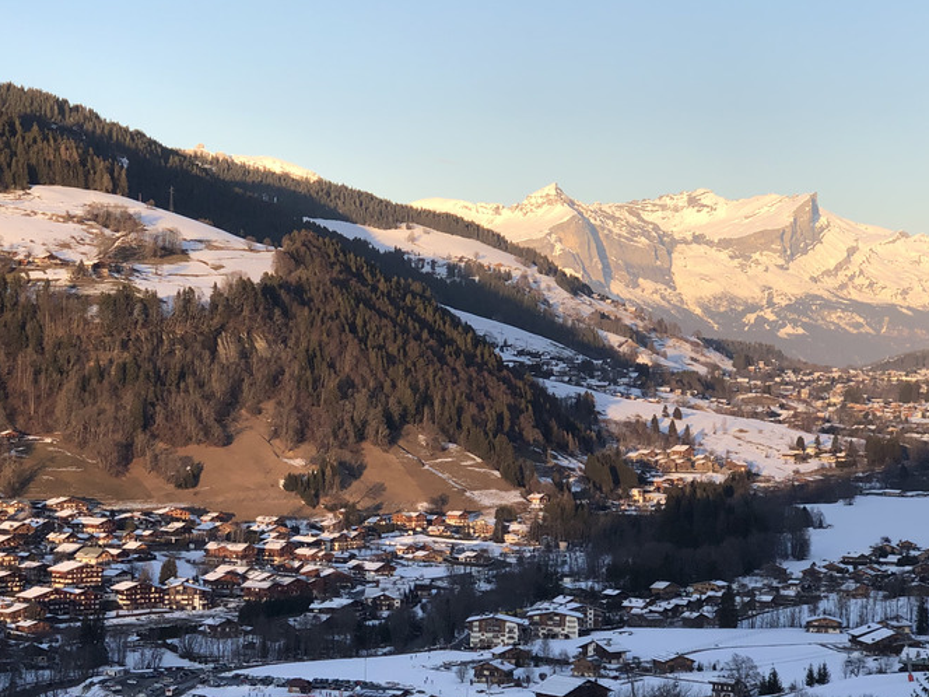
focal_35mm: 94
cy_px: 425
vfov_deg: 15.7
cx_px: 231
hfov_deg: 20.7
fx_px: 2523
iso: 16
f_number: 2.4
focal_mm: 6
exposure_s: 1/273
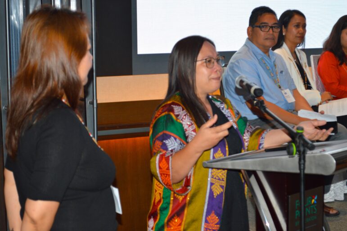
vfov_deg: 16.5
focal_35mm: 82
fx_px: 795
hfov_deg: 24.6
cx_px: 174
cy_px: 116
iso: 400
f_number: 5.6
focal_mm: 55
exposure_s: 1/60
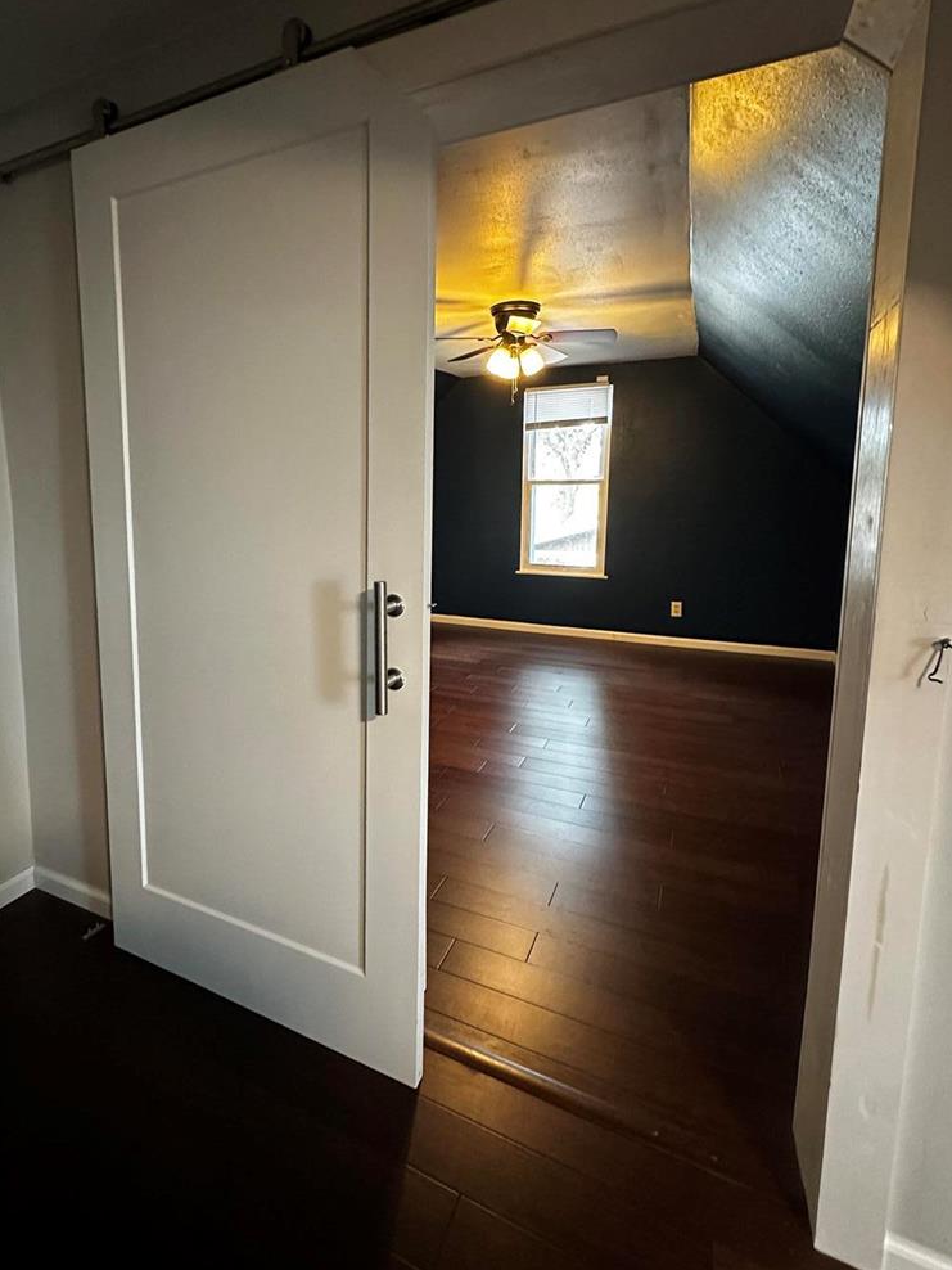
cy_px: 582
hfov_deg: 74.1
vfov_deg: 90.8
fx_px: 623
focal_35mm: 17
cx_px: 391
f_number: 2.2
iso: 640
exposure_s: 1/60
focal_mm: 2.22
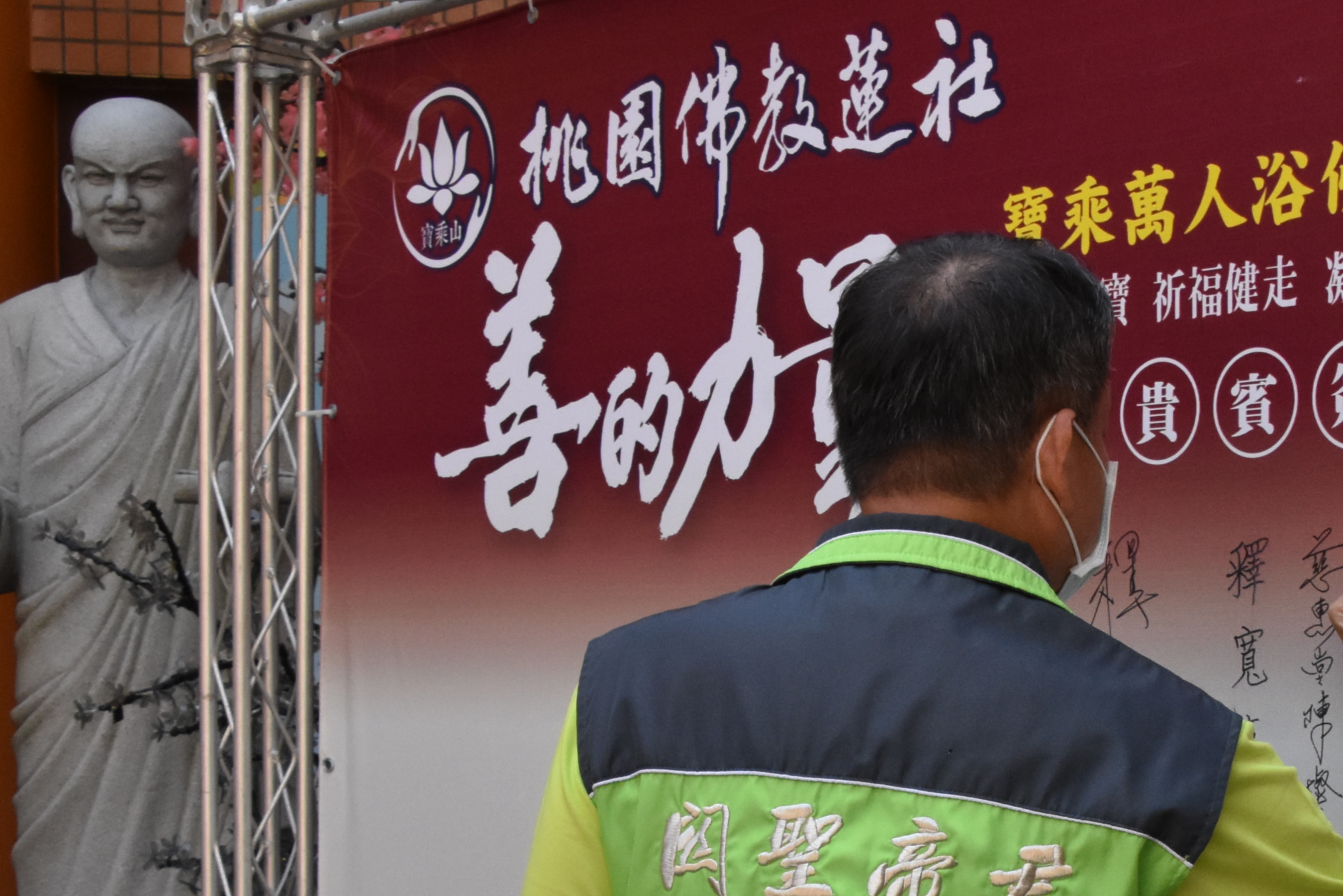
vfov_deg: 16.8
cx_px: 1116
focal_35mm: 80
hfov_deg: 24.9
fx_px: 2984
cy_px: 859
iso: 1600
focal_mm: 24
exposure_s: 1/400
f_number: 10
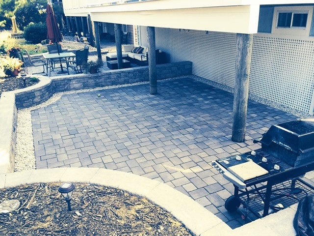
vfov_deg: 46.8
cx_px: 157
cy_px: 118
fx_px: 272
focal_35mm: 30
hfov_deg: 60.0
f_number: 2.2
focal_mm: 4.12
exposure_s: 1/373
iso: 32
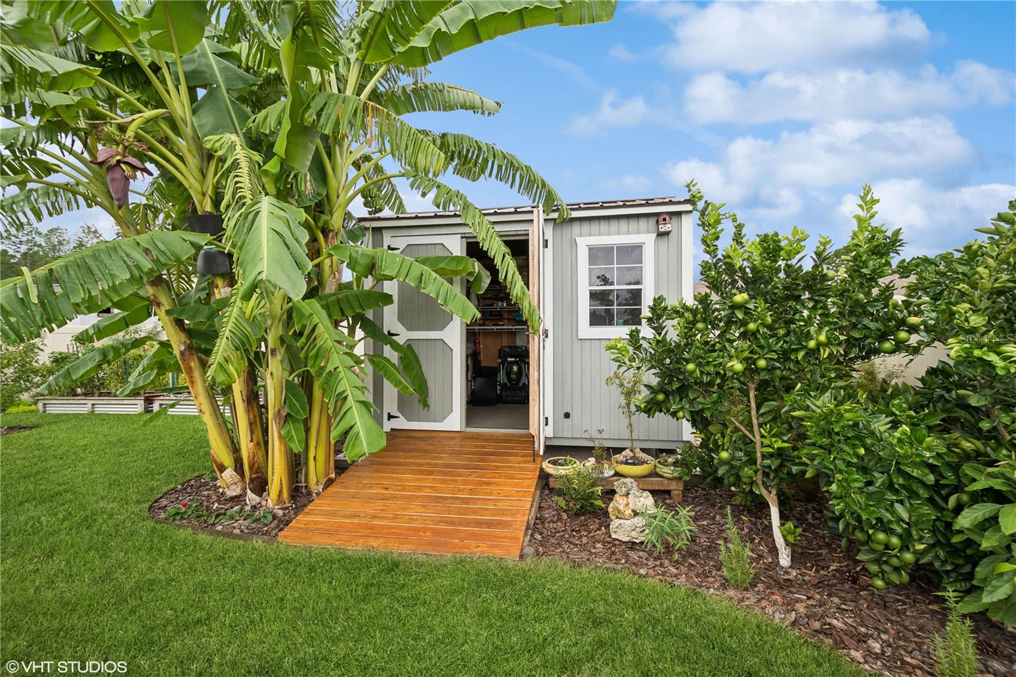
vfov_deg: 77.3
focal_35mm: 15
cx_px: 508
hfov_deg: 100.4
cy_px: 338
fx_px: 423
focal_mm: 10
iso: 200
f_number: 8
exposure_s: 1/250
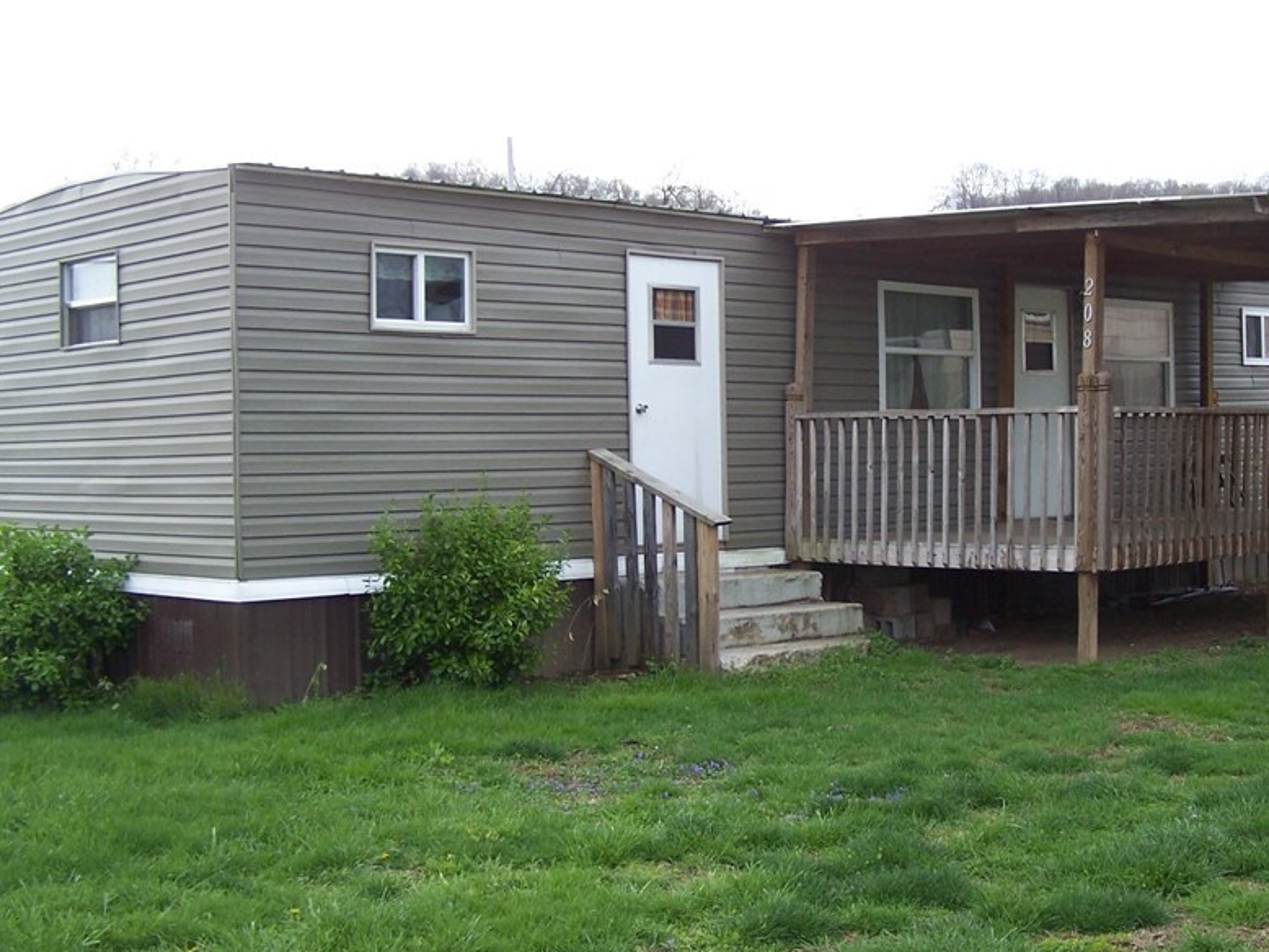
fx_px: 1834
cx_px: 827
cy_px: 502
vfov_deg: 29.1
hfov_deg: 37.8
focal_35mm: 50
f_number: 2.8
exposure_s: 1/350
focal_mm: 6.3
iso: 80
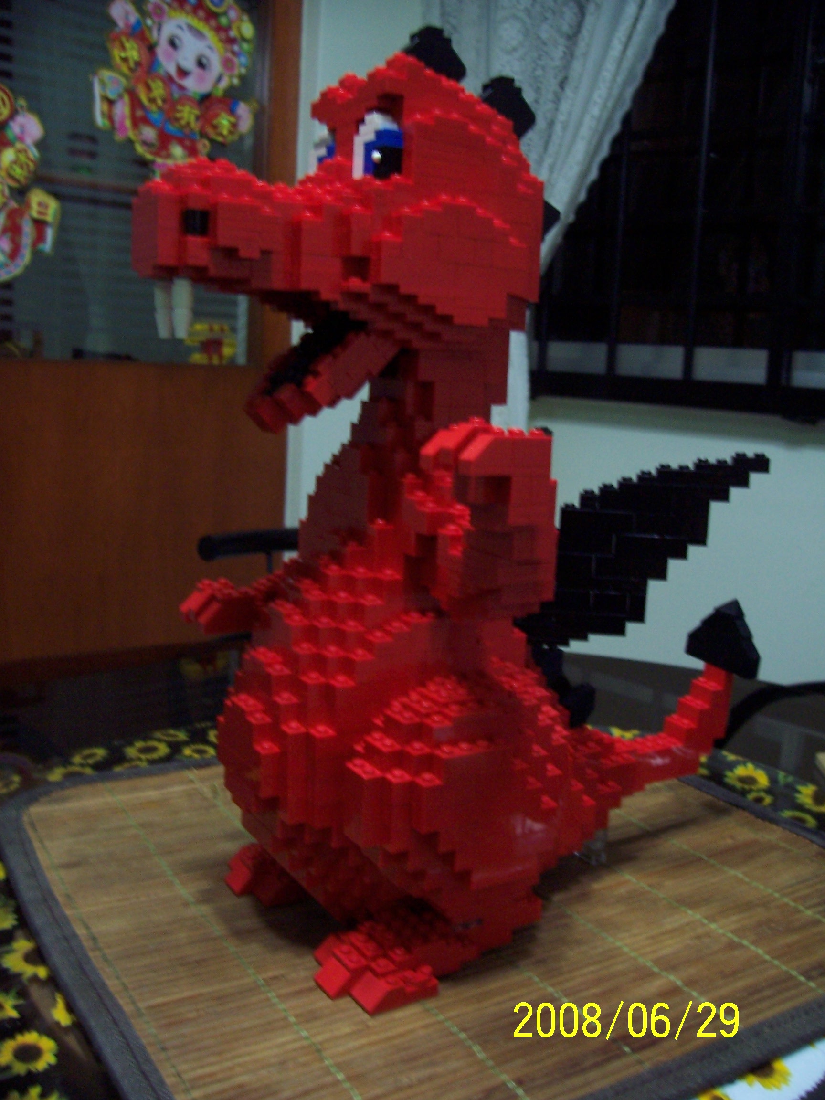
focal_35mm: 34
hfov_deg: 41.8
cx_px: 412
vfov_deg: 54.0
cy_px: 550
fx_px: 1080
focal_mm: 5.6
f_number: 2.7
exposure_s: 1/8
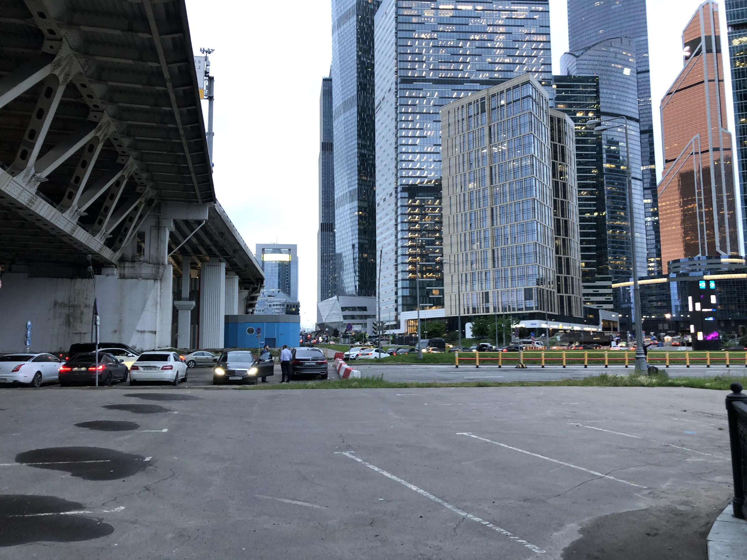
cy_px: 280
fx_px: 604
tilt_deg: +7.0
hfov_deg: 63.4
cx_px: 374
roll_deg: +1.8
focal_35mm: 28
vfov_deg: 49.7
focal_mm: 4
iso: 50
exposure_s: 1/16
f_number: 1.8
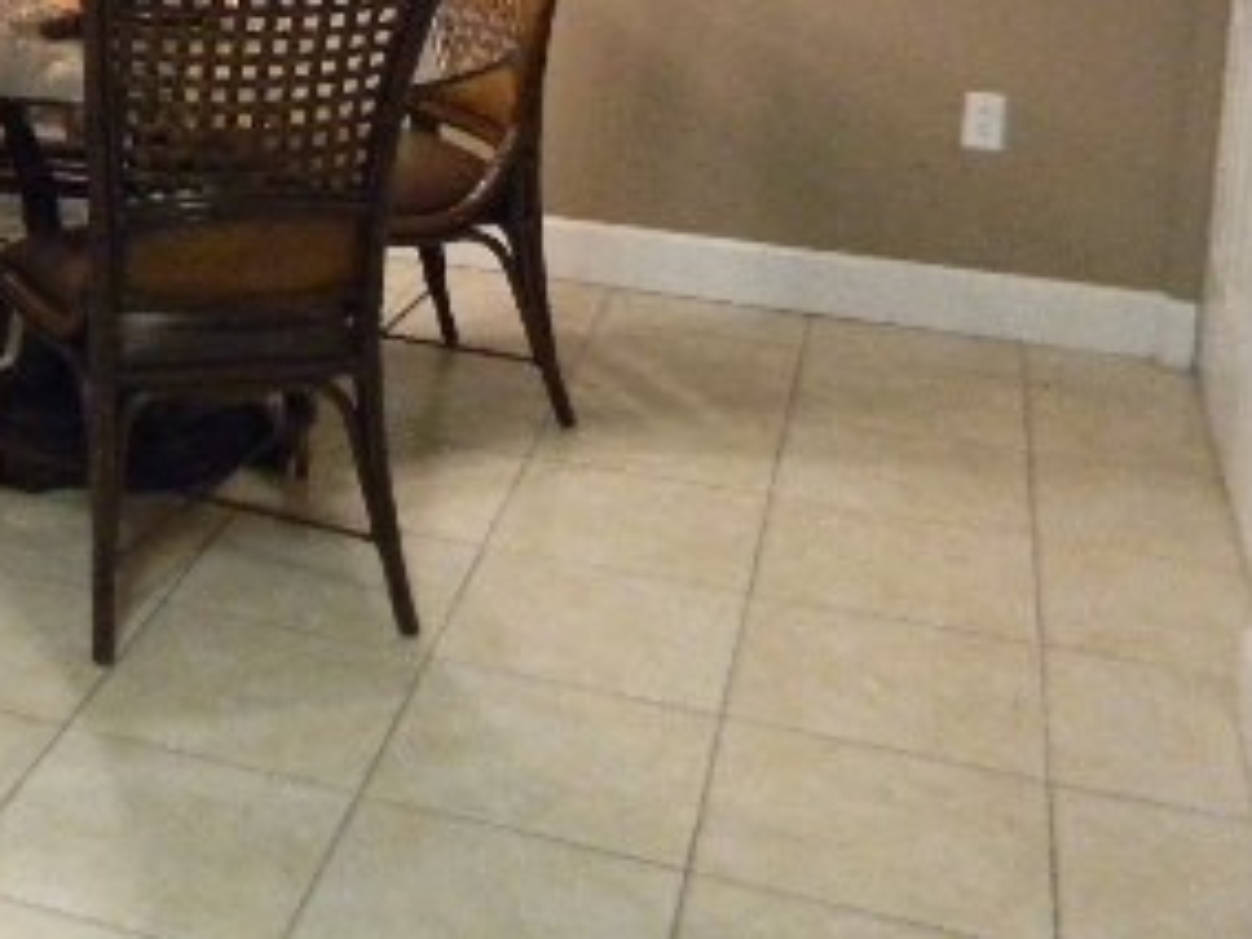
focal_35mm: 63
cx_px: -44
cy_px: -79
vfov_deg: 22.1
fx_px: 2279
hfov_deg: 28.5
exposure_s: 1/23
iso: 400
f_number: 3.5
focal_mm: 5
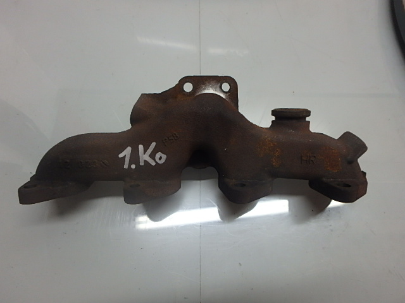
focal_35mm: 21
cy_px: 152
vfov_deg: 63.4
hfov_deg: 79.0
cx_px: 202
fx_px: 246
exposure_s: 1/60
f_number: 3.5
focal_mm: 3.7
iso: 200
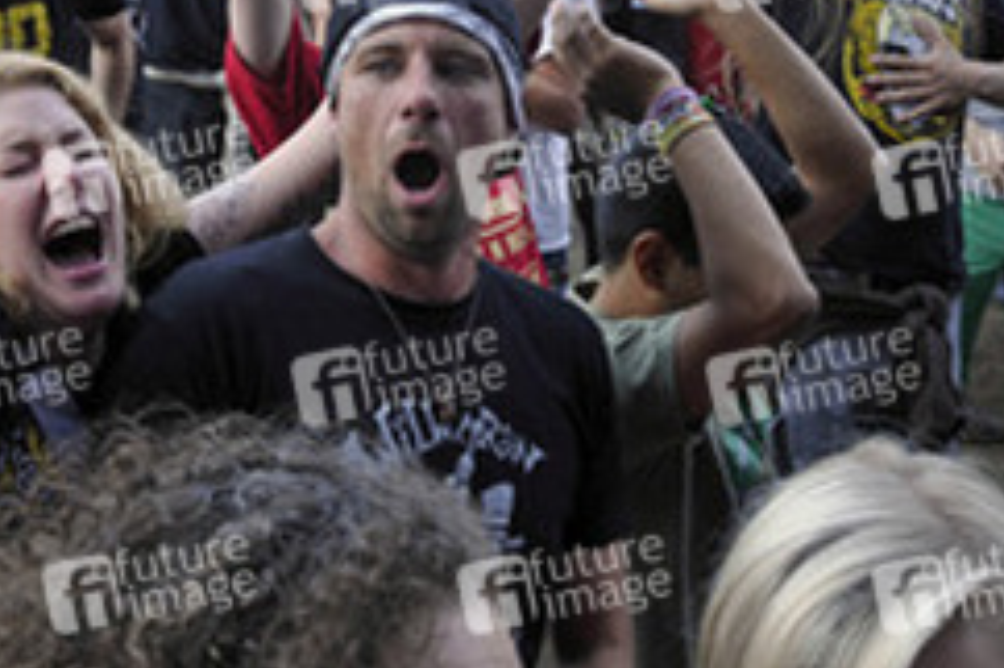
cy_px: 66
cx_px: 452
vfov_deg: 19.9
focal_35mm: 67
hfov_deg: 30.1
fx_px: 1867
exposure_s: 1/125
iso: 200
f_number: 5.6
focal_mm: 24
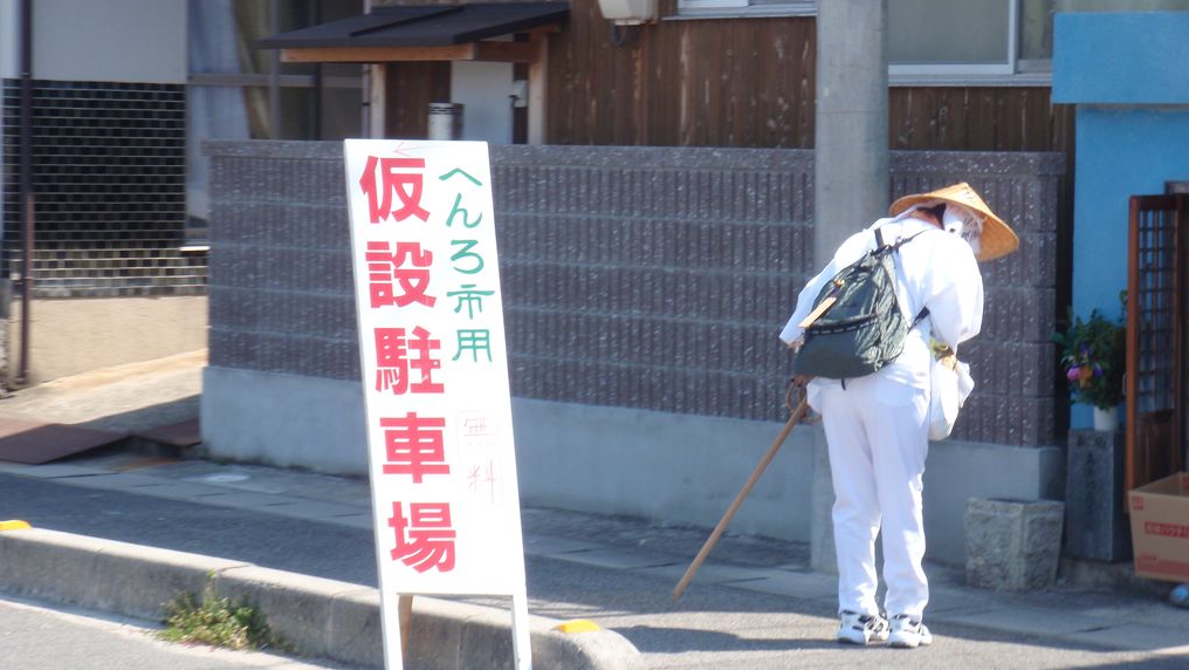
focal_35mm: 112
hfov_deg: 19.1
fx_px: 3532
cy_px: 314
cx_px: 598
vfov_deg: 10.8
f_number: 5.1
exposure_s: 1/125
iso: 64
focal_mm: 18.2
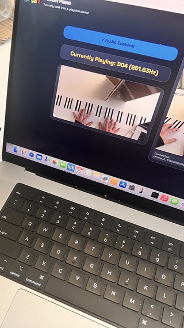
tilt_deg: -52.1
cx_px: 36
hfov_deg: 30.4
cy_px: 164
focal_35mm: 38
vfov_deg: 52.8
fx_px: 330
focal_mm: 5.7
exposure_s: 1/60
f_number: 1.5
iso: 320
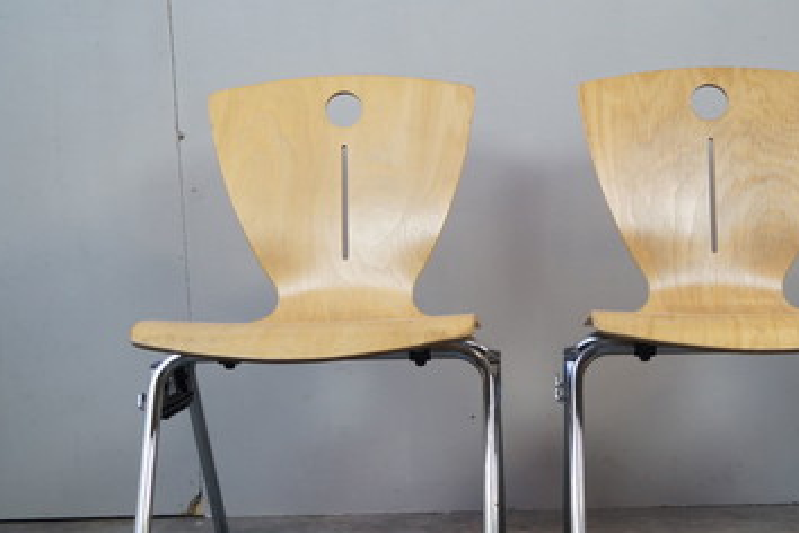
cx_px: 533
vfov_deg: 25.8
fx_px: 1154
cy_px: 383
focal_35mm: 52
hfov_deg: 37.8
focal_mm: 24
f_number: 4.5
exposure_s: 1/60
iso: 400
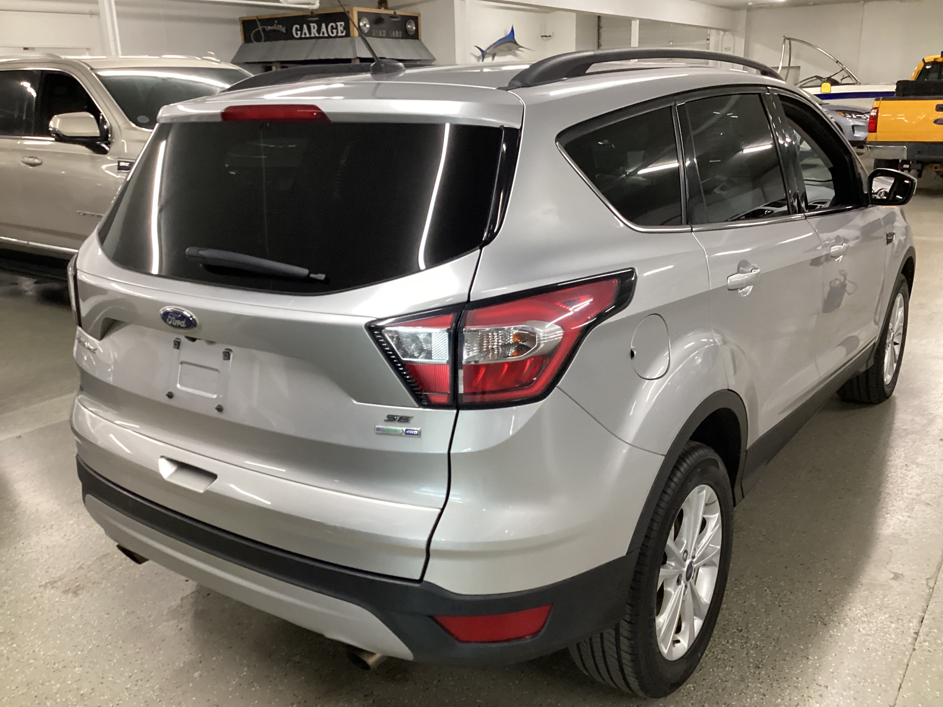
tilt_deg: -18.3
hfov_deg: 58.4
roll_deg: +0.4
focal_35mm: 31
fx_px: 844
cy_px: 354
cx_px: 472
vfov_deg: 45.4
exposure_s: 1/60
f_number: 2.4
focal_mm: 3.3
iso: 250
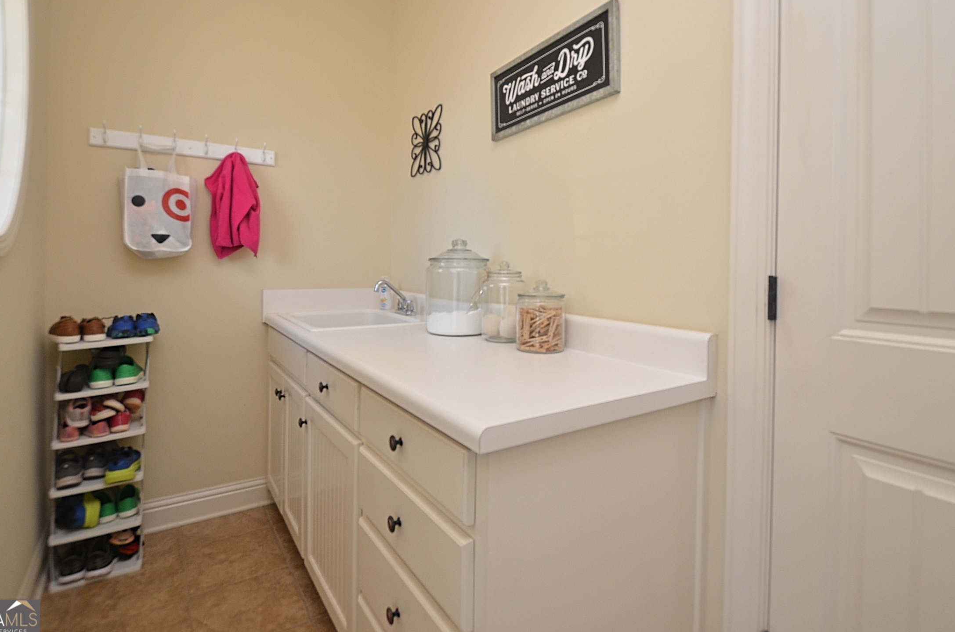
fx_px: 450
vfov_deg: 69.9
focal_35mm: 17
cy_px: 277
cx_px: 474
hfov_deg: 93.4
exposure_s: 1/60
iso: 400
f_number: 5.6
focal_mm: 10
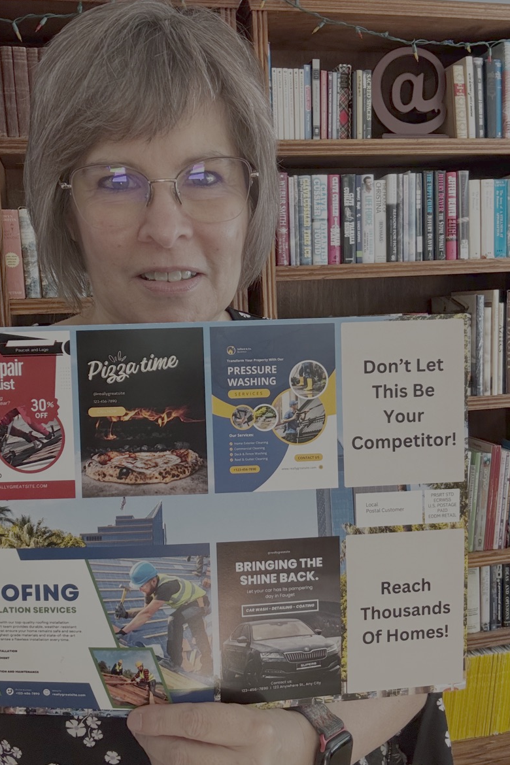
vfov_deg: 58.7
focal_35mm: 32
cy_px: 381
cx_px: 219
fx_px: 680
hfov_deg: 41.0
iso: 250
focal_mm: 2.69
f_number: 1.9
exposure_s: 1/40
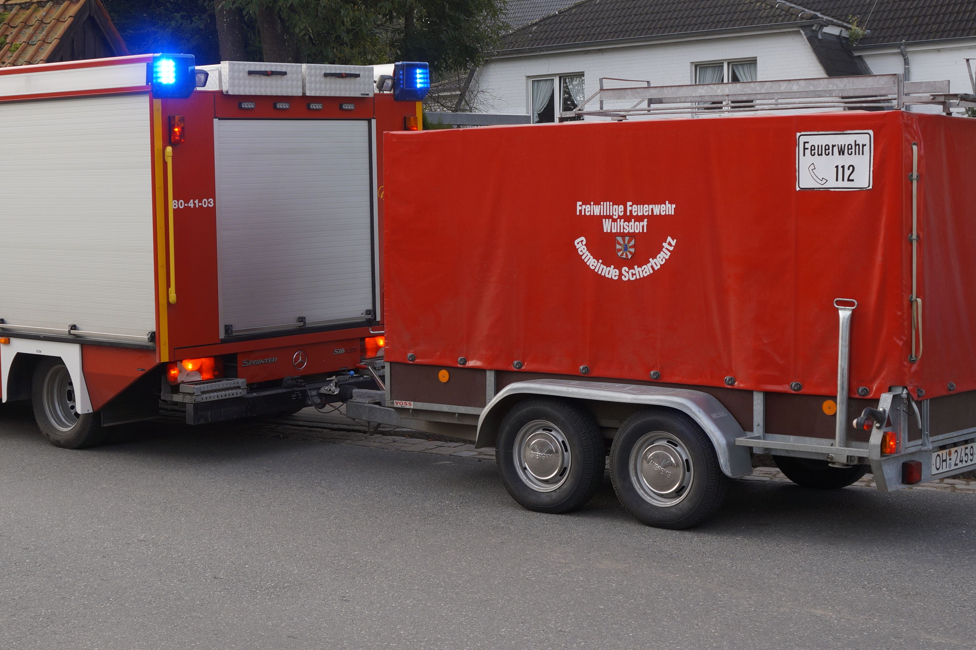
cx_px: 396
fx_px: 1653
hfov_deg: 32.8
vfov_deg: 22.2
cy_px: 220
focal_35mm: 61
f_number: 4.5
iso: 100
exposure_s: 1/200
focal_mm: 26
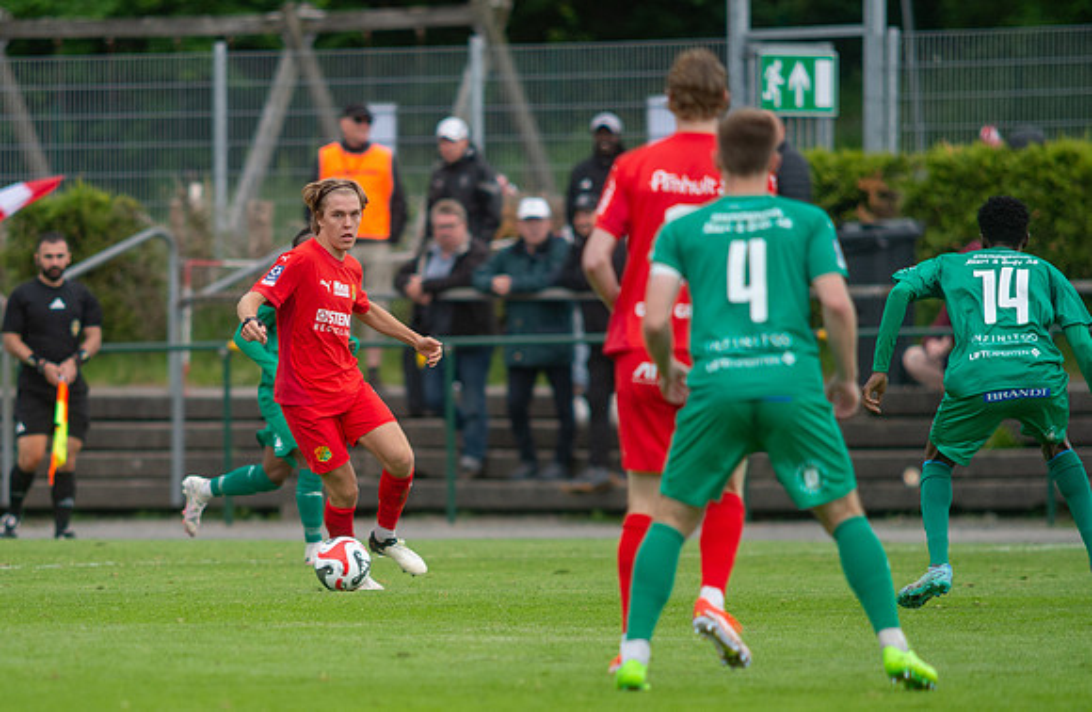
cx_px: 332
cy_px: 506
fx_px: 17718
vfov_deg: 2.3
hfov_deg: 3.5
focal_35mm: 588
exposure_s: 1/1250
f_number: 4
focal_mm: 420
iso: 900
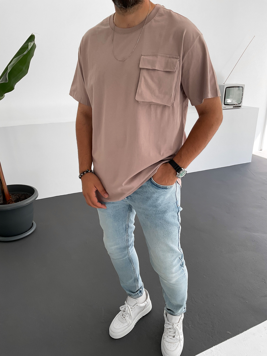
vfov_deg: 61.7
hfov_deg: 48.2
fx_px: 298
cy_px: 178
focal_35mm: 29
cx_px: 134
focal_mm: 3
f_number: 1.8
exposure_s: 1/120
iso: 25
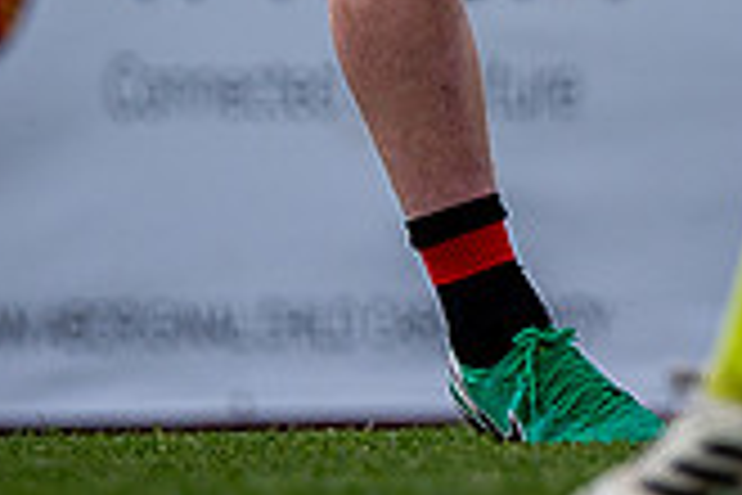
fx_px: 66198
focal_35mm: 3212
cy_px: -366
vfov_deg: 0.4
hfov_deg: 0.6
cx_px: 766
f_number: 4
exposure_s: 1/2000
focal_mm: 500
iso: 180
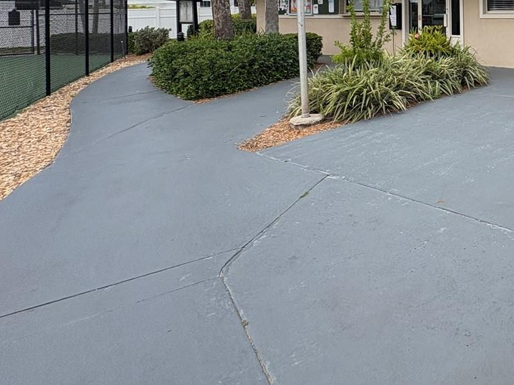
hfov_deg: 50.3
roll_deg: +1.2
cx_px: 497
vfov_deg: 40.9
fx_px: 445
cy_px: 1
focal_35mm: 30
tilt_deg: +1.8
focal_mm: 2.22
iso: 40
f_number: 2.2
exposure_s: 1/1832
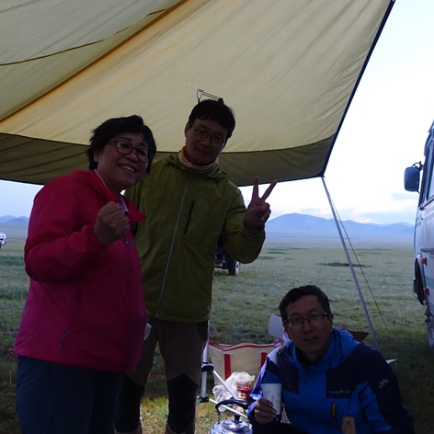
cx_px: 220
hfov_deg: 51.1
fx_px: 454
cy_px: 222
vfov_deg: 51.1
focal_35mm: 32
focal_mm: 8.8
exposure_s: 1/30
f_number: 1.8
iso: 800
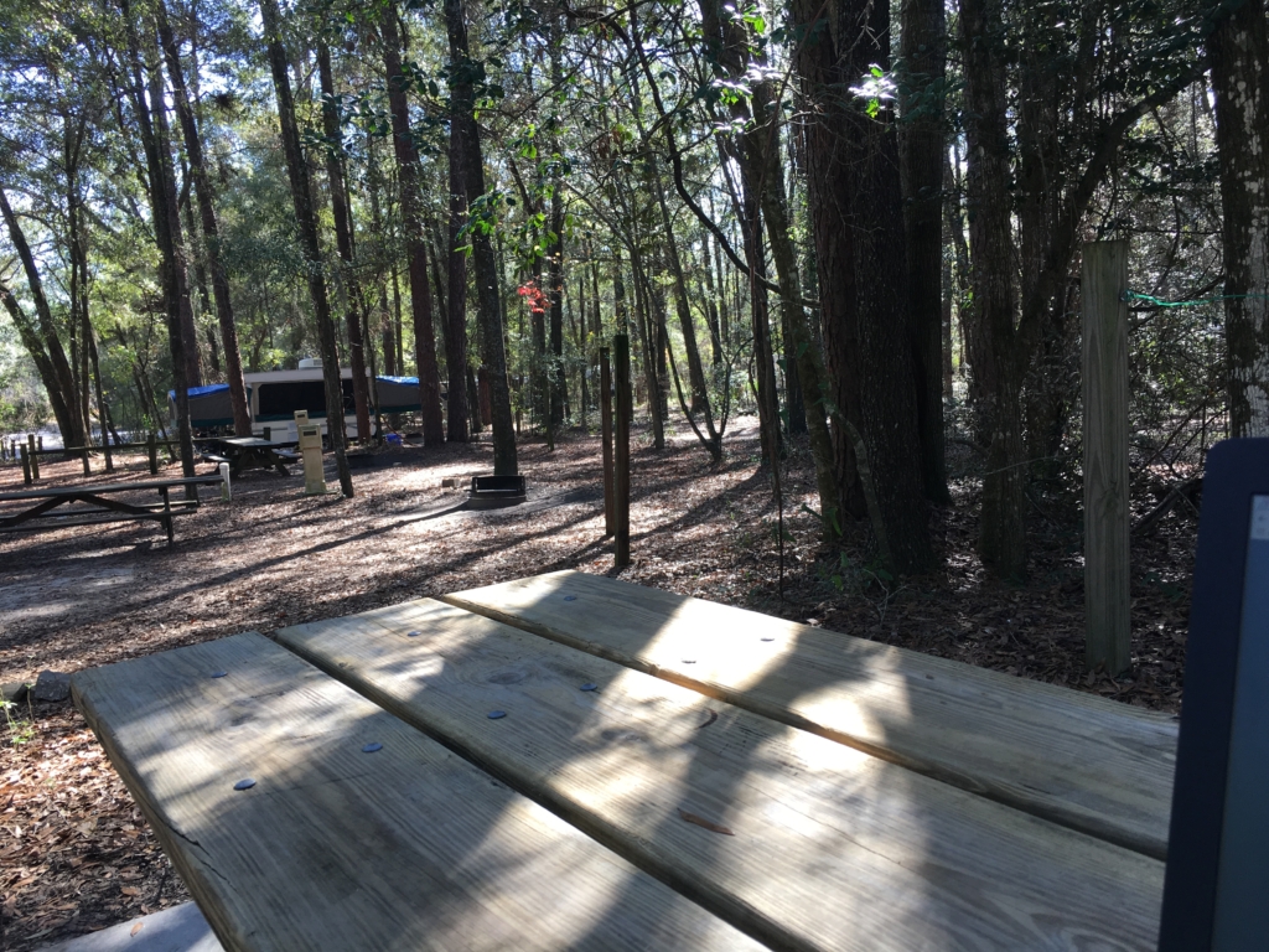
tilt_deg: -6.1
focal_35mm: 29
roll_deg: +4.4
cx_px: 634
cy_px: 476
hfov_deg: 61.7
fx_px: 1063
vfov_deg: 48.2
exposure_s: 1/120
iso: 25
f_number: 2.2
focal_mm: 4.15
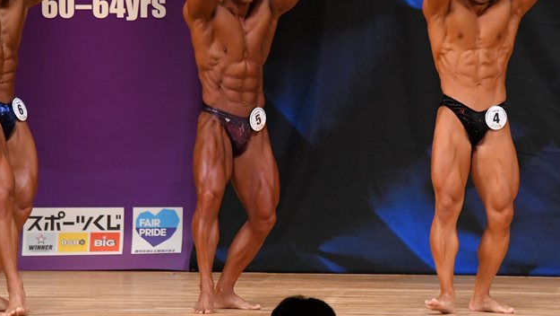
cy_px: 110
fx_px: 5496
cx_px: 241
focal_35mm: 370
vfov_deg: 3.3
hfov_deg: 5.8
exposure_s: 1/400
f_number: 5.6
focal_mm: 190
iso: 4500
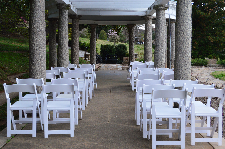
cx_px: 112
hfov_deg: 41.1
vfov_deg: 28.0
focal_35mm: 48
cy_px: 74
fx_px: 300
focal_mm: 32
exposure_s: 1/80
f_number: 8
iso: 400
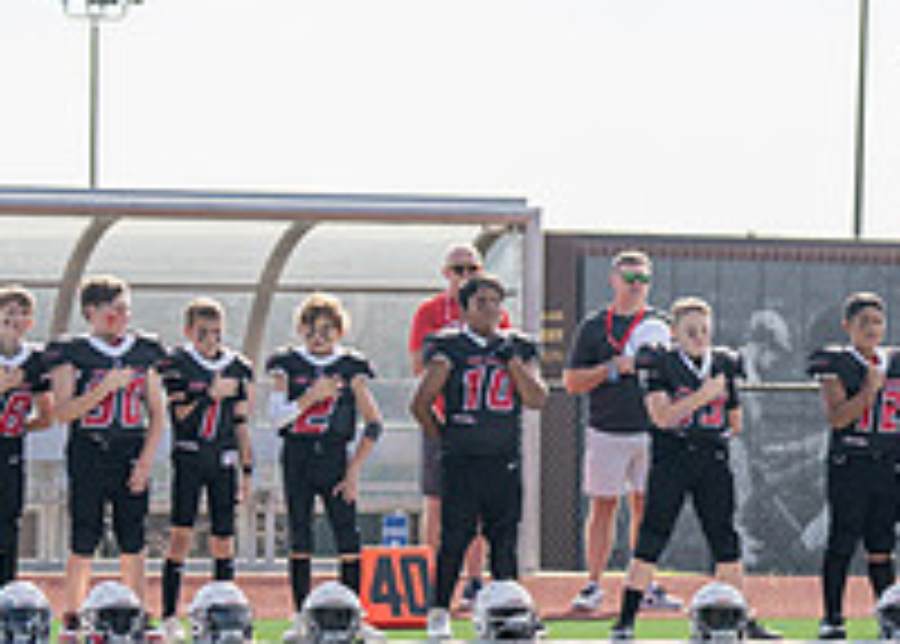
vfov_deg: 4.8
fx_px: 7645
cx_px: 794
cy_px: 416
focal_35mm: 299
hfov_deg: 6.7
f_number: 2.8
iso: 100
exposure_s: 1/1600
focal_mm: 91
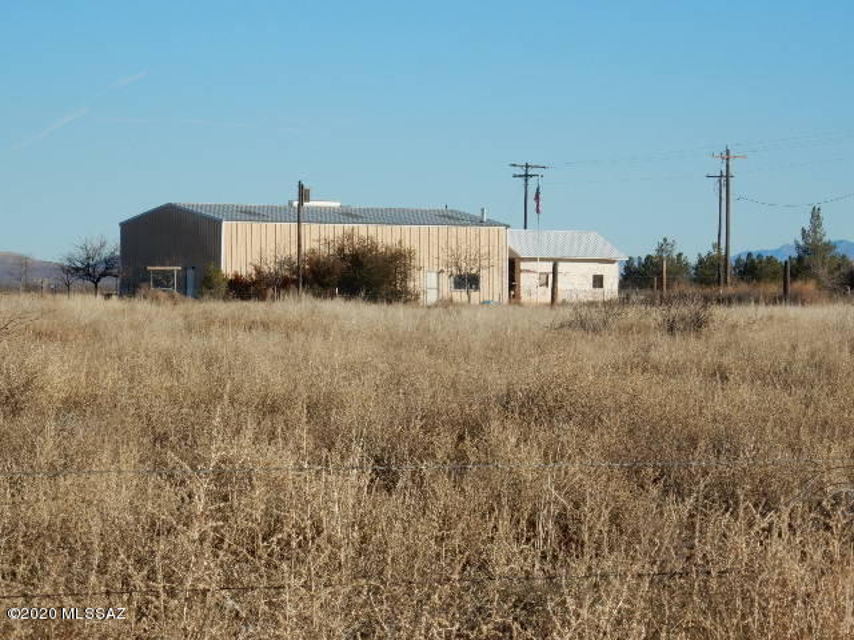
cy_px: 320
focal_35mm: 164
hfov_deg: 12.0
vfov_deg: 9.1
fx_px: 4046
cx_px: 427
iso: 125
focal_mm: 29.2
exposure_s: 1/640
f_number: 6
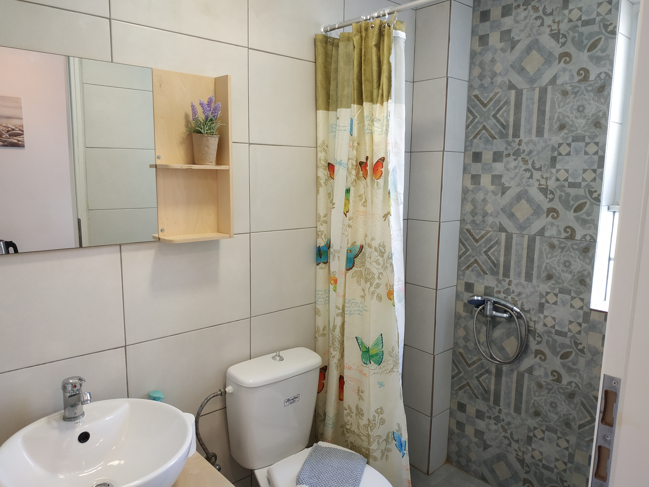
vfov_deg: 56.8
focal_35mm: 24
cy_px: 244
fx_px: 450
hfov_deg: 71.6
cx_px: 324
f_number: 1.9
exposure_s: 1/50
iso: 200
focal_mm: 3.94
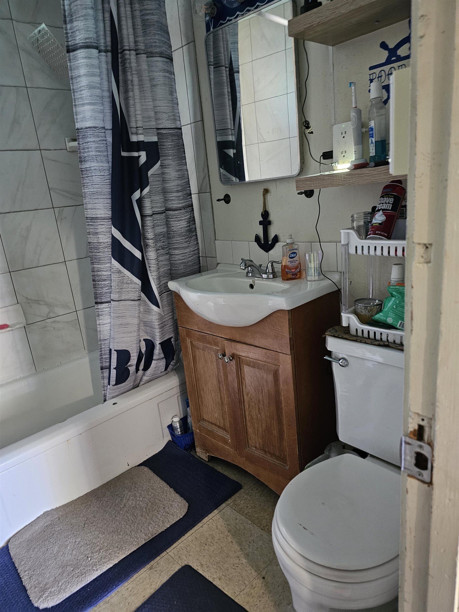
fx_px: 407
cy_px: 306
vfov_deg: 73.9
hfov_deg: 58.9
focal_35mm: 23
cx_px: 230
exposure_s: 1/24
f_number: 1.7
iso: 640
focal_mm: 6.3
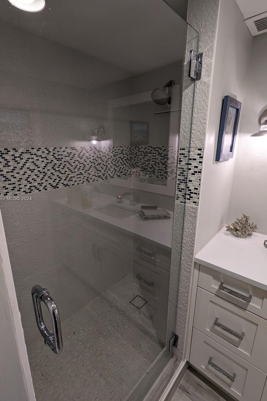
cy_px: 199
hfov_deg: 70.3
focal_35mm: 17
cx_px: 123
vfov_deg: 93.3
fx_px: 189
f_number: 2.2
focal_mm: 2.35
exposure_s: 1/24
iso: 77
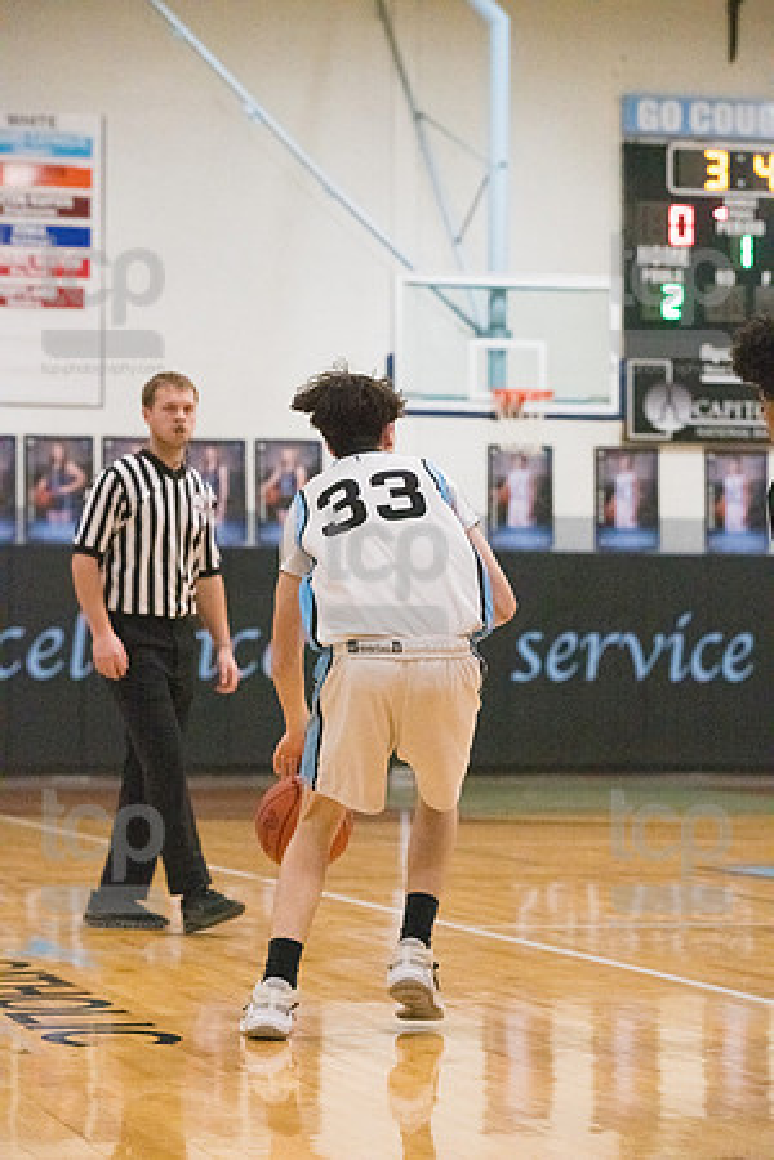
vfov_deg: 18.6
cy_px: 580
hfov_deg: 12.5
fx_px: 3547
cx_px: 387
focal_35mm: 110
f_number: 4.5
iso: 10000
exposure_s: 1/1600
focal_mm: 110
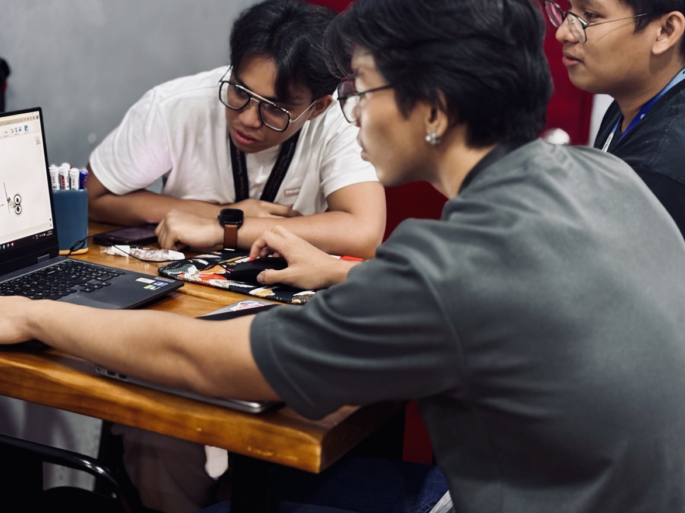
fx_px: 1405
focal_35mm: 71
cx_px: 277
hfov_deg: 27.3
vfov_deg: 20.7
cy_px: 203
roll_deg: -2.4
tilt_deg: -11.8
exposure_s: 1/30
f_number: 1.6
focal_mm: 5.96
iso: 250
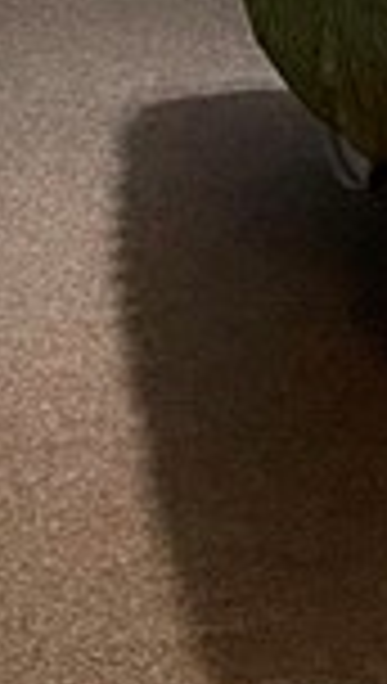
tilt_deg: -8.6
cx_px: 1170
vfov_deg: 11.5
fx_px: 3324
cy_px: -184
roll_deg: -2.3
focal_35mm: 183
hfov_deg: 6.1
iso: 500
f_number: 1.6
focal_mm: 5.1
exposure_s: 1/40
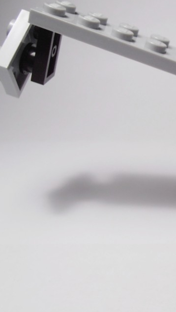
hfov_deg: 19.9
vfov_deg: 36.6
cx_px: 209
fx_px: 473
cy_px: 158
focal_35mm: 57
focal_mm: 6.61
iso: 100
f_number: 3.9
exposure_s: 1/80
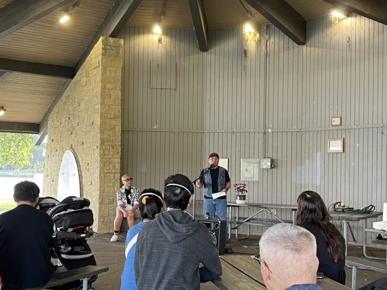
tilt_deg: +1.6
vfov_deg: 26.1
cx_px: 180
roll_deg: -1.3
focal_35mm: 56
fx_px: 626
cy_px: 160
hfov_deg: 34.3
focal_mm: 5.1
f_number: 1.6
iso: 125
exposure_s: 1/60
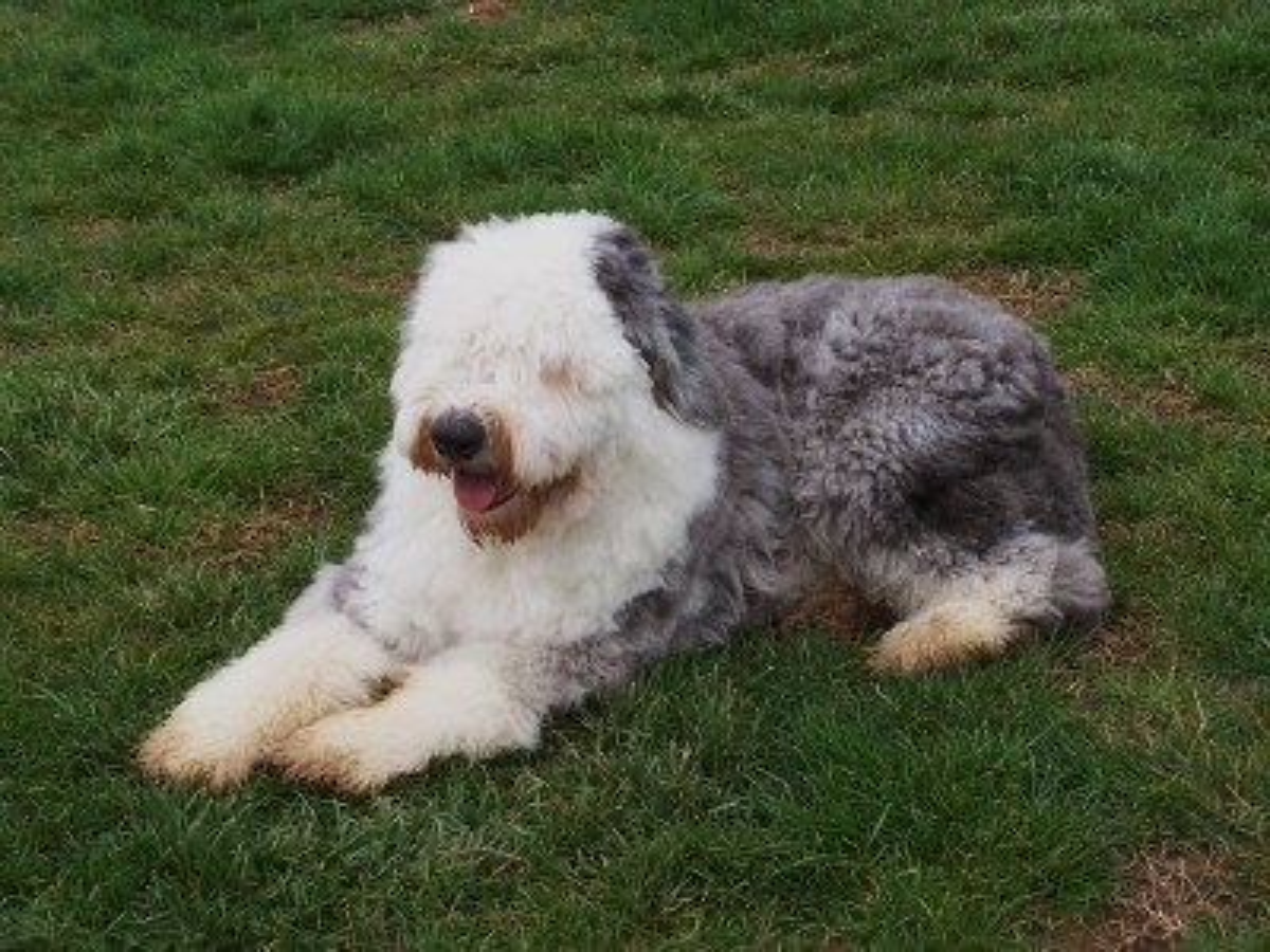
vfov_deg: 19.6
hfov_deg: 26.0
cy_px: 476
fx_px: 2752
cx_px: 635
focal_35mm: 75
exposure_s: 1/250
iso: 140
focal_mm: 12.4
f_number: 3.2
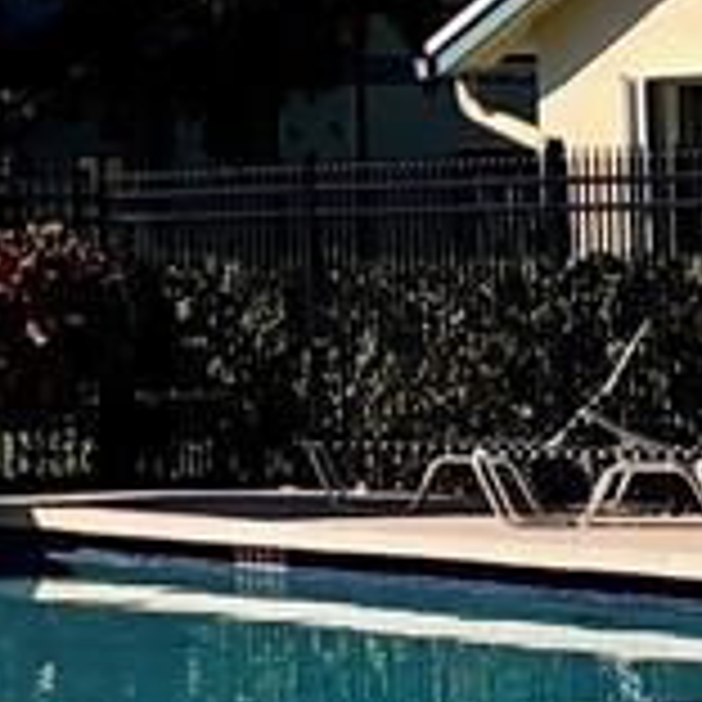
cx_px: 63
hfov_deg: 6.9
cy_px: 14
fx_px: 5828
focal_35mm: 254
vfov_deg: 6.9
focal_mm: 3.99
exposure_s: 1/2558
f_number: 1.8
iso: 20
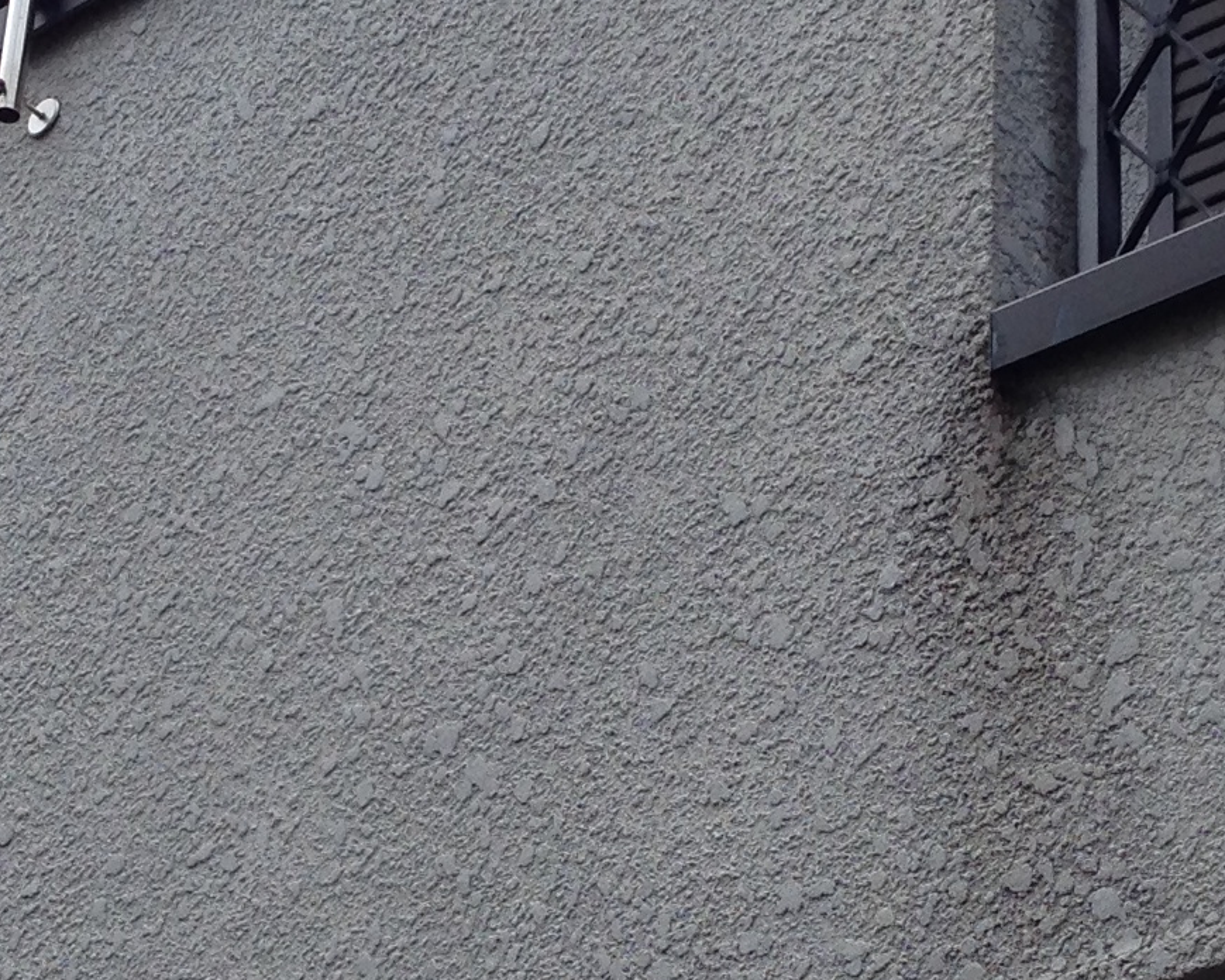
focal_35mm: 121
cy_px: 688
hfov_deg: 15.9
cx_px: 653
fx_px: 4386
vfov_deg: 12.7
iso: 50
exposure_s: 1/1153
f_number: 2.4
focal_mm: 4.12
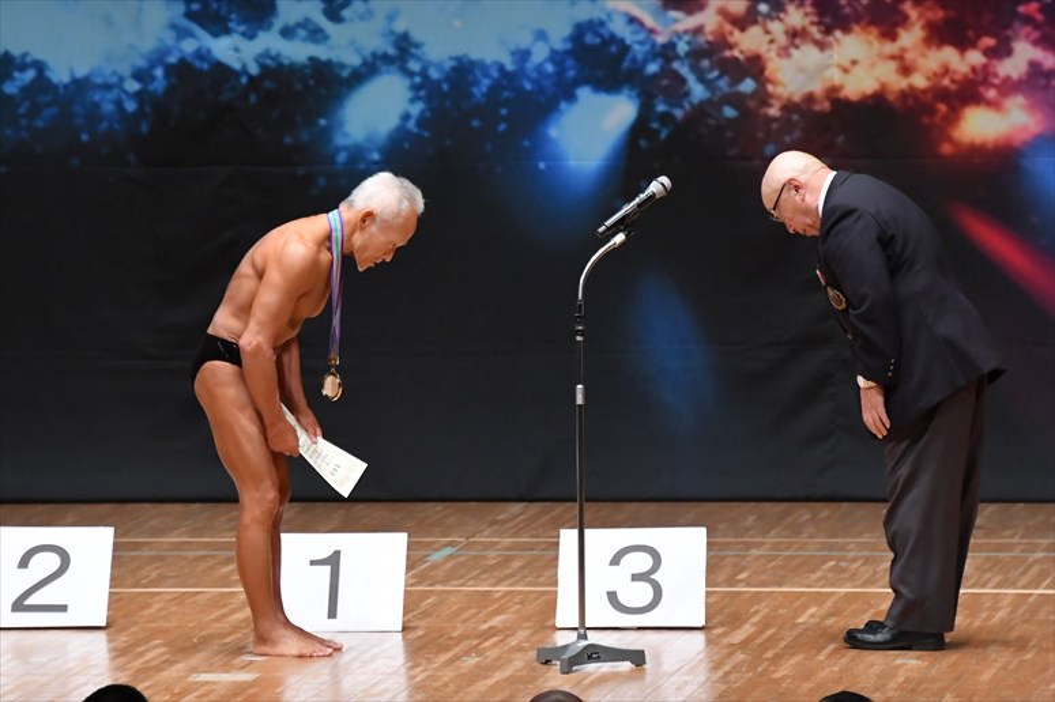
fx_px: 8348
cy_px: 351
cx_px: 528
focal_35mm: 285
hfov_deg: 7.2
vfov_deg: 4.8
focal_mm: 190
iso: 6400
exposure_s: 1/400
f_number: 5.6
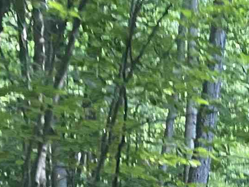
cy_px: 371
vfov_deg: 9.5
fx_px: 1058
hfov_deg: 10.8
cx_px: 647
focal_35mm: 147
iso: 125
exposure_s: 1/83
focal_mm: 4.25
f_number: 1.8
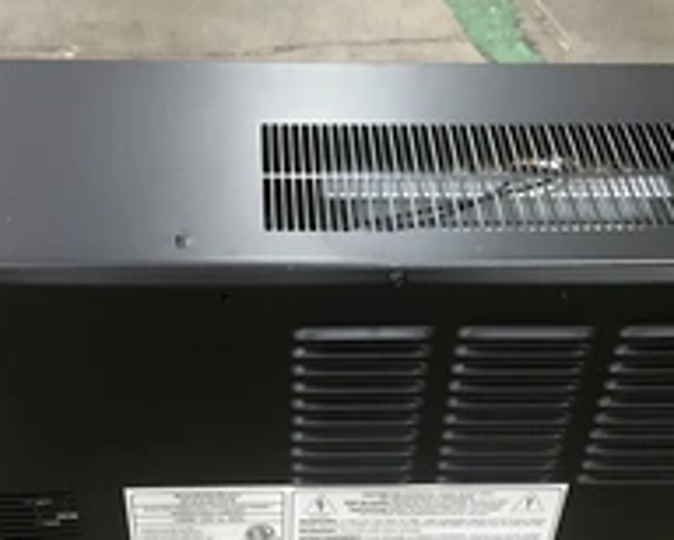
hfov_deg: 31.9
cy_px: 459
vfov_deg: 25.2
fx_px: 1178
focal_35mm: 59
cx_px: 344
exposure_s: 1/30
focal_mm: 3
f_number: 1.8
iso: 320
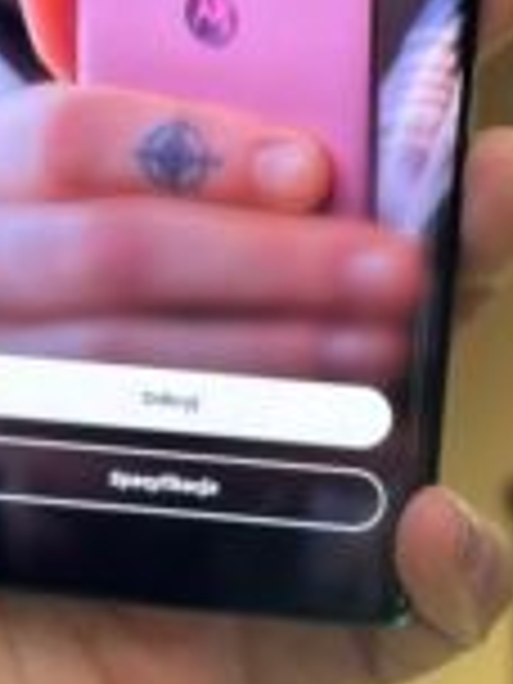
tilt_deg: -30.7
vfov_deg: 14.6
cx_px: 214
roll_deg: +1.3
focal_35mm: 133
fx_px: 2628
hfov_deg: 11.1
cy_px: -9
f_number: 1.78
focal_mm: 6.86
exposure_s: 1/50
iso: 80
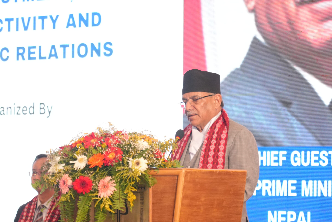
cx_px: 169
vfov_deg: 8.3
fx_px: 1531
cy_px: 114
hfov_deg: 12.4
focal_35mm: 166
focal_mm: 105
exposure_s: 1/125
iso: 4000
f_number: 4
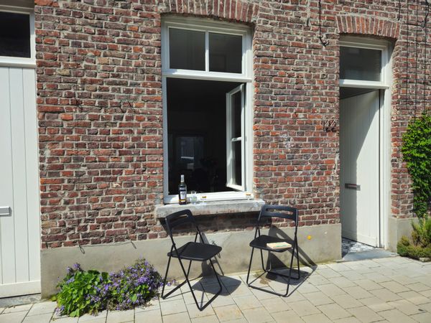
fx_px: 286
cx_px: 216
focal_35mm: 23
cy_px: 162
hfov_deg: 73.9
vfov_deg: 58.9
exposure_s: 1/1258
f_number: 1.8
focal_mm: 5.4
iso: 25
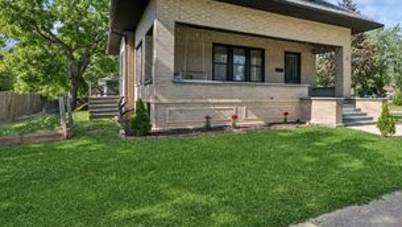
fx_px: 256
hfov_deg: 73.1
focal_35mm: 24
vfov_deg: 47.6
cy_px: 94
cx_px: 279
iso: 200
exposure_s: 1/160
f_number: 8
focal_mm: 14
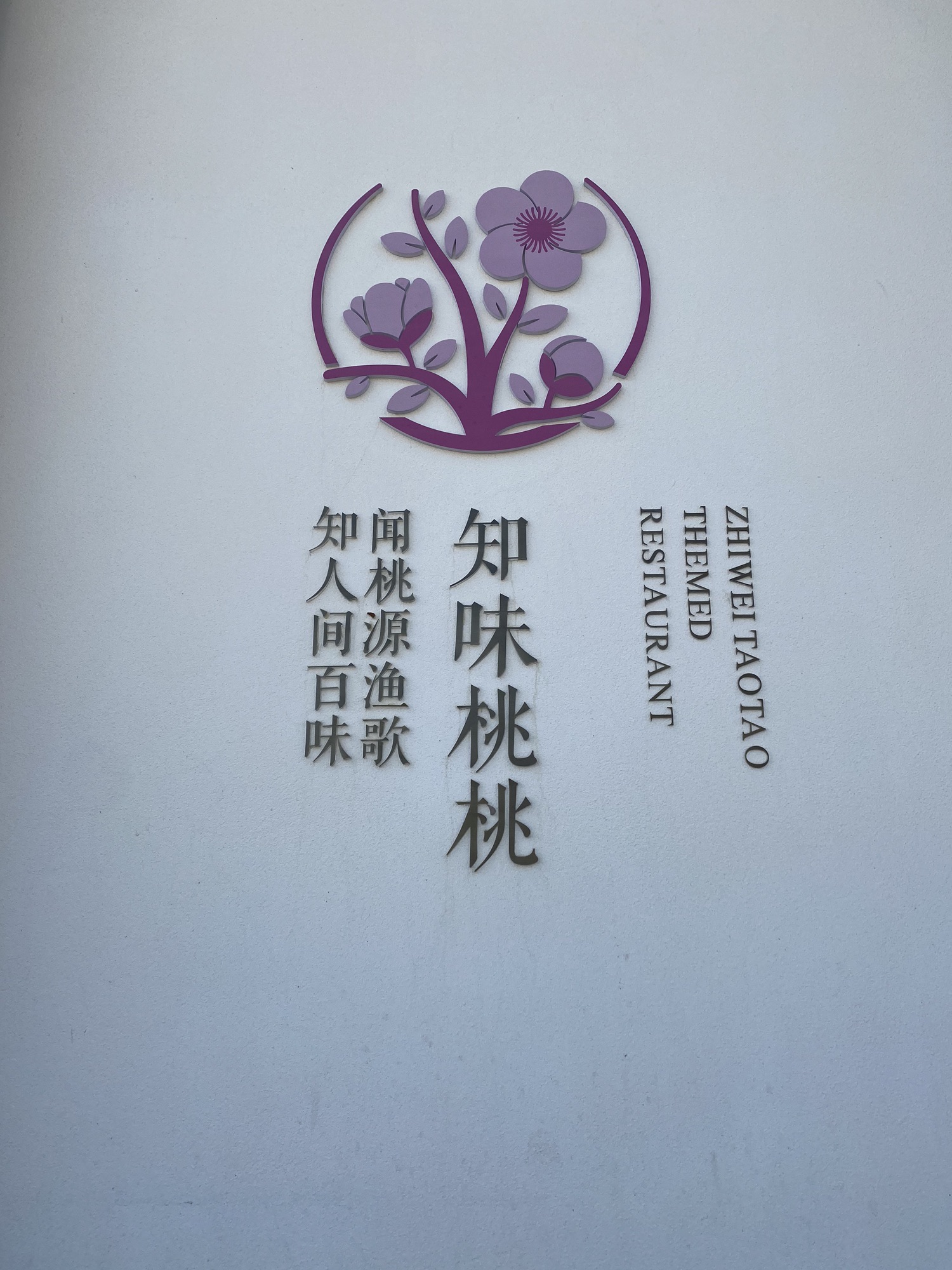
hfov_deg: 53.1
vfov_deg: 67.3
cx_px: 476
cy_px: 635
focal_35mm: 26
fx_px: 953
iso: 32
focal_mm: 4.25
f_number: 1.8
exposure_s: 1/1629
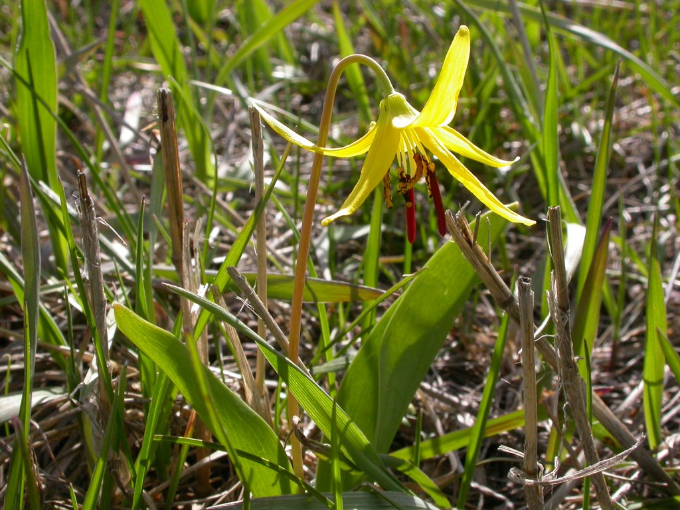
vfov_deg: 21.0
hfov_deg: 27.8
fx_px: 1375
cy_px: 255
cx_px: 340
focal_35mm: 70
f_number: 7.5
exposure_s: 1/260
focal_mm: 14.6
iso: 100
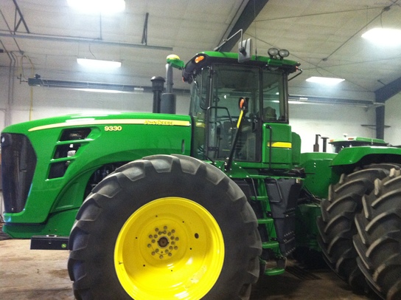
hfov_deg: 52.7
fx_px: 405
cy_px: 150
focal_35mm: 35
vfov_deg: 40.6
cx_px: 200
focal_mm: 3.85
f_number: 2.8
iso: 400
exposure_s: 1/15
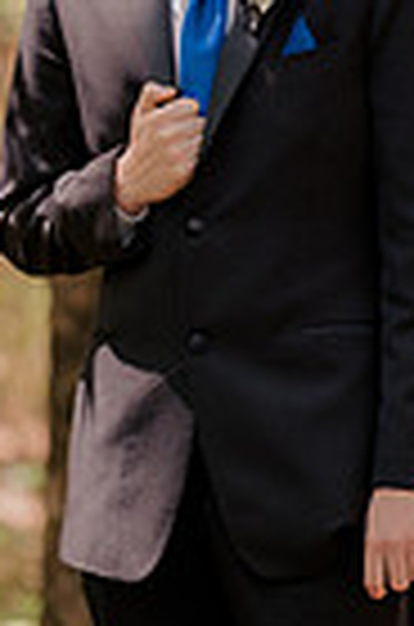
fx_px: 5894
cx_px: 326
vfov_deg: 6.1
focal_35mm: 340
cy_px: 329
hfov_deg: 4.0
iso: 125
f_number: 1.4
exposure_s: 1/500
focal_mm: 105
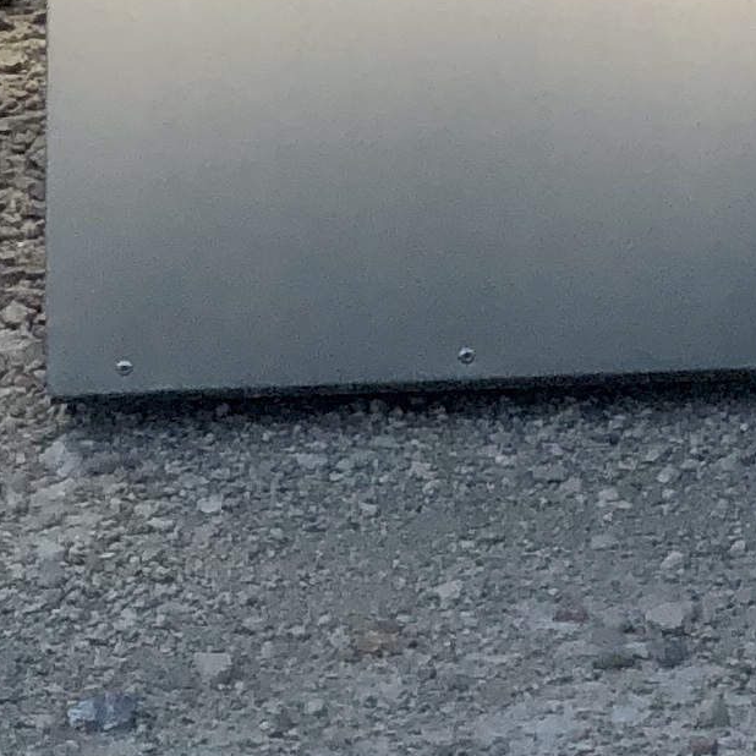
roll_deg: -1.0
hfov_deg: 5.7
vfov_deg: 5.5
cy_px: -1387
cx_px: 1503
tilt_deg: -6.0
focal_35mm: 300
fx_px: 7413
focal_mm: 6
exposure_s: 1/1130
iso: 16
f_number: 2.4
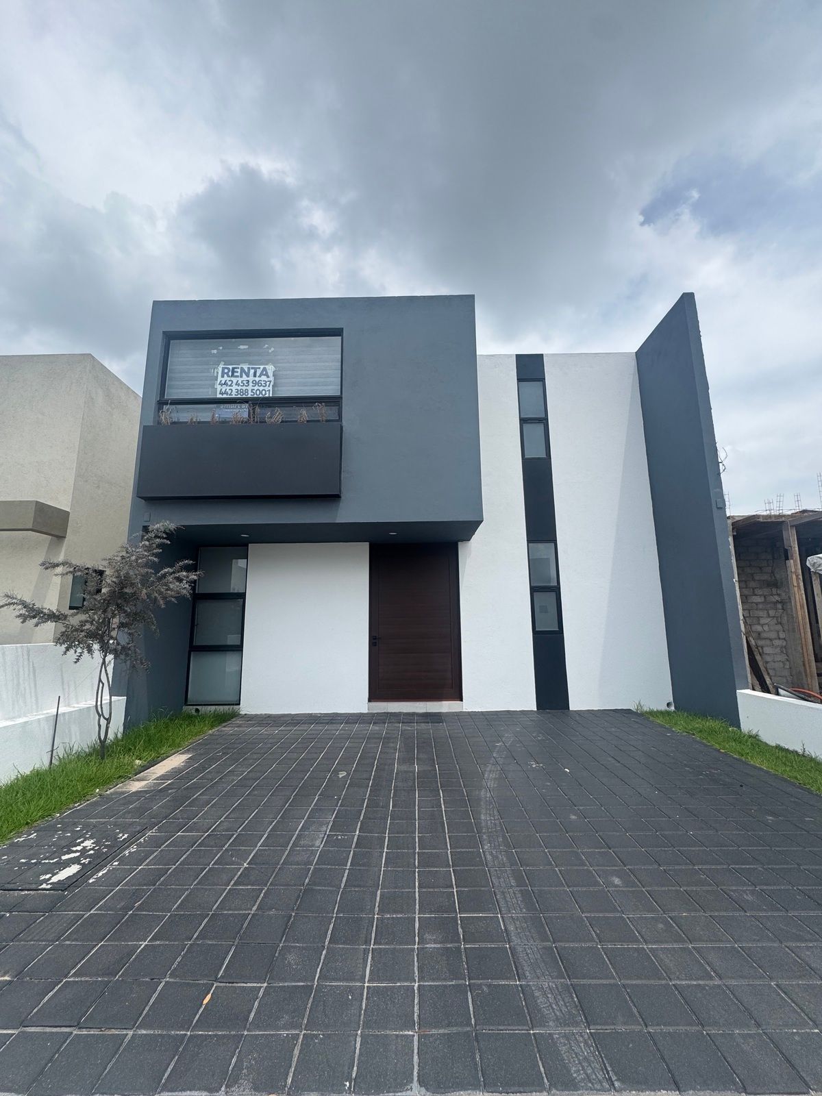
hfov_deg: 85.7
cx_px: 411
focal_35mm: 14
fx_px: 443
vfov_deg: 102.1
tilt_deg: +10.0
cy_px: 548
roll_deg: -0.2
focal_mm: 2.22
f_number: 2.2
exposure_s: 1/1672
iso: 50
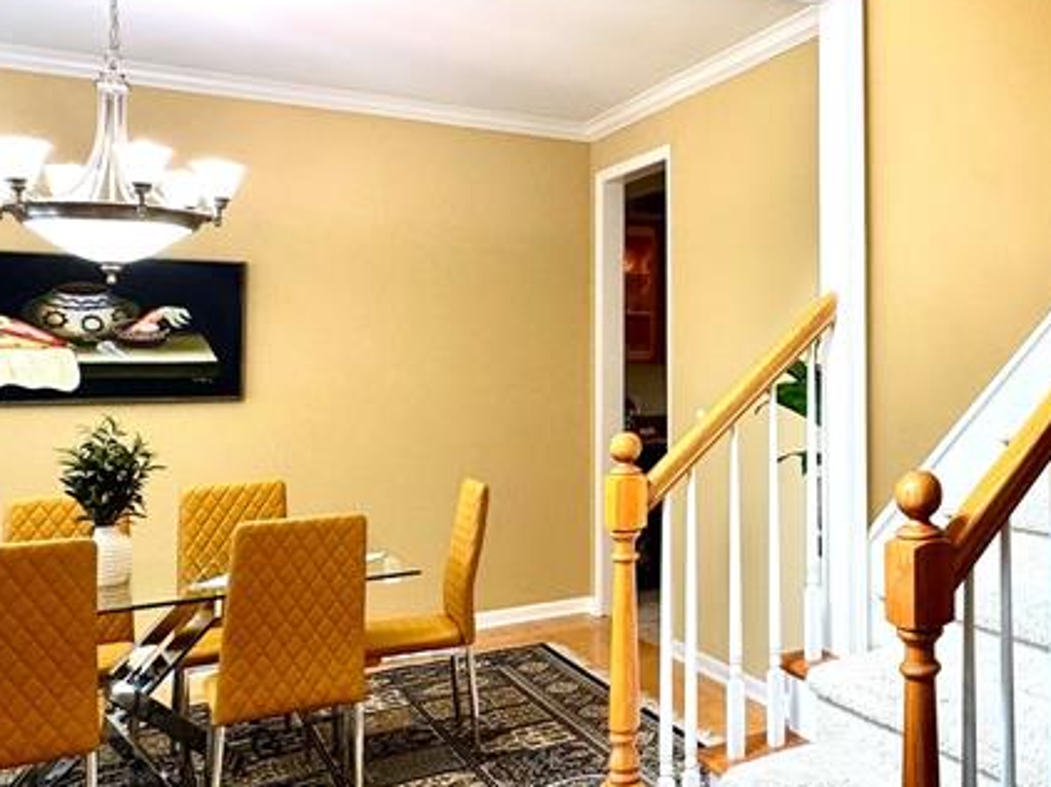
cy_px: 324
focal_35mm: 34
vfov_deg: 41.6
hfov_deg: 47.8
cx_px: 969
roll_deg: +0.5
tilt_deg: +1.8
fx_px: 1032
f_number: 2.2
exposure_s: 1/120
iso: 80
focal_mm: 2.22
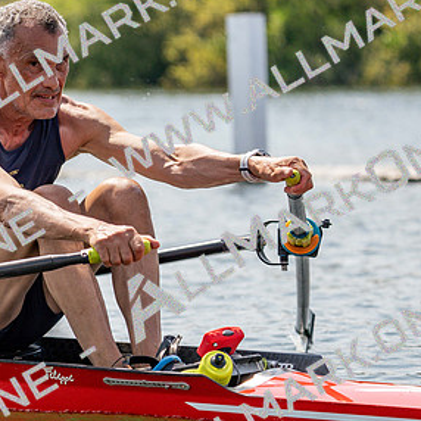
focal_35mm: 384
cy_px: 204
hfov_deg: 4.6
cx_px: 1
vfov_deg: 4.6
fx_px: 5284
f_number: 5.6
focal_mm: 223
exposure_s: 1/1600
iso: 250
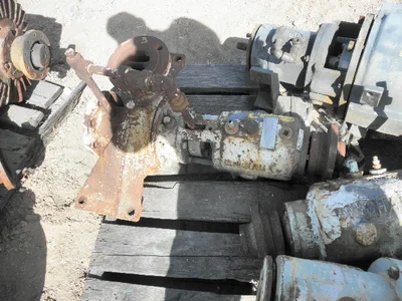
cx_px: 201
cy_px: 150
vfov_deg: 49.7
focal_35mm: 28
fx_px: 325
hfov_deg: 63.4
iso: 64
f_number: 3
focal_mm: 5
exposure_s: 1/400
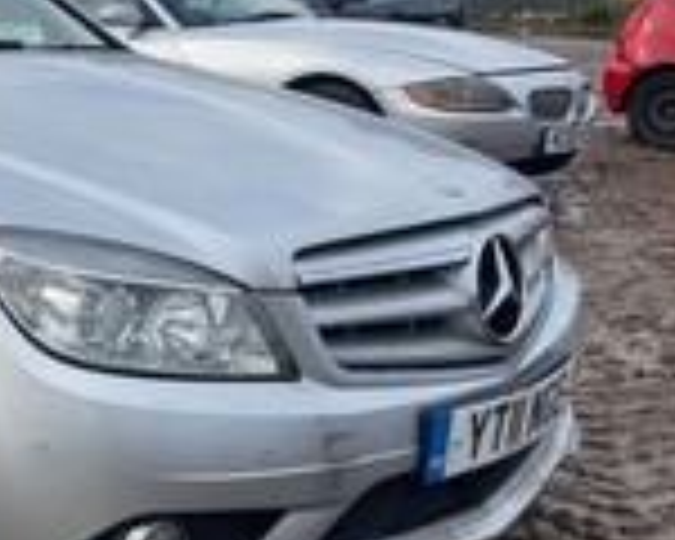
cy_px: 248
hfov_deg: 29.0
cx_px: -63
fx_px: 1179
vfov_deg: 25.8
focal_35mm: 59
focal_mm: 4.2
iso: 32
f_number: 1.6
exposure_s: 1/1261
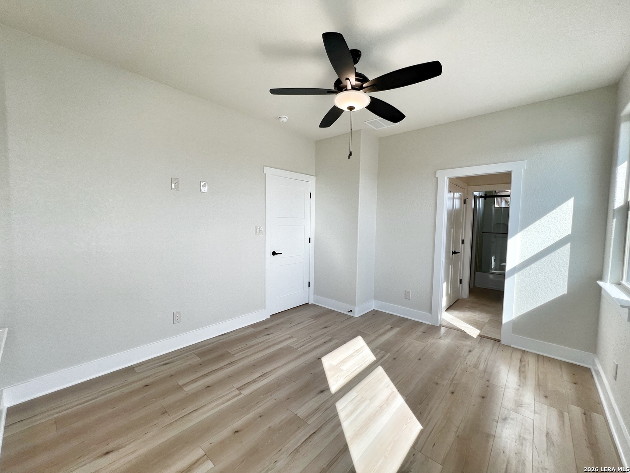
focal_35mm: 13
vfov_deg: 89.9
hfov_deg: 106.2
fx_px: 237
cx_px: 315
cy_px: 236
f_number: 1.8
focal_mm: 1.57
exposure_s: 1/203
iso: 32
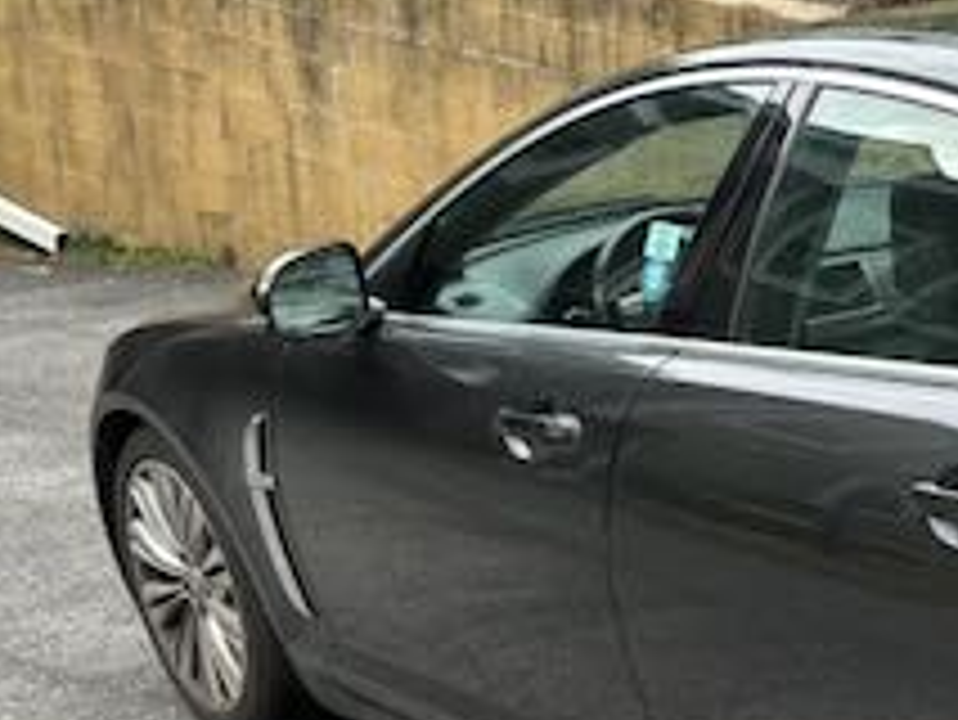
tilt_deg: -20.7
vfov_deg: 20.2
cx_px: 1363
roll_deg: -7.5
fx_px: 1994
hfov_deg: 22.9
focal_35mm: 72
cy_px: 572
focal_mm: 6.86
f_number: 1.78
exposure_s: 1/473
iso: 80
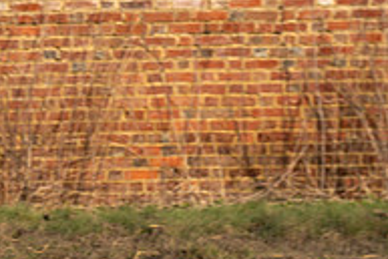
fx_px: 2287
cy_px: 49
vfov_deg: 6.5
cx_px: -193
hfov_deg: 9.4
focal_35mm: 212
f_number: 4
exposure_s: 1/800
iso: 100
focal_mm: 70
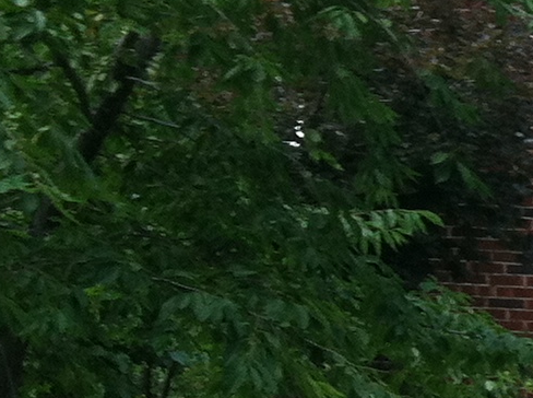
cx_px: 1212
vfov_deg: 7.9
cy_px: 351
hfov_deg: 9.6
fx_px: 2858
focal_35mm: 186
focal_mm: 3.85
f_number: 2.8
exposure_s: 1/219
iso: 80
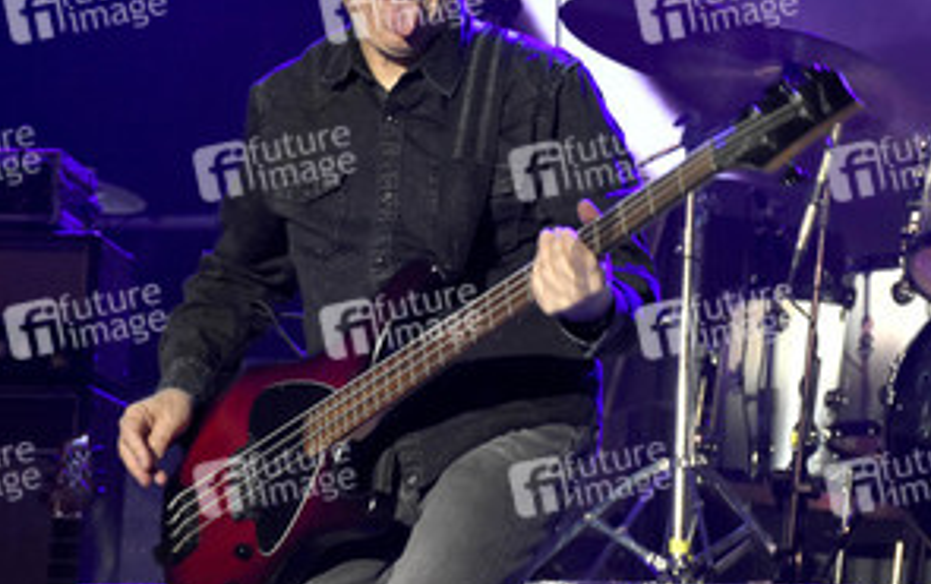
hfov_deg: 13.6
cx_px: 633
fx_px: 3911
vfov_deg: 8.5
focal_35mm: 154
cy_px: 243
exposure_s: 1/125
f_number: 6.3
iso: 1600
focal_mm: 66
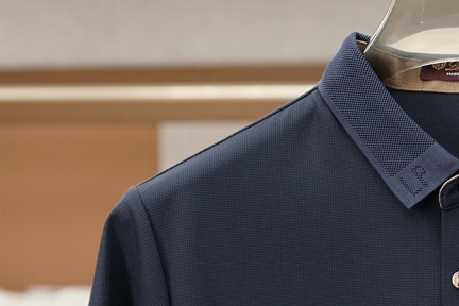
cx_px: 462
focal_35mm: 206
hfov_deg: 9.9
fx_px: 2629
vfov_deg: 6.6
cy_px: 278
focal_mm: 55
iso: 500
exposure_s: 1/125
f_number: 3.5
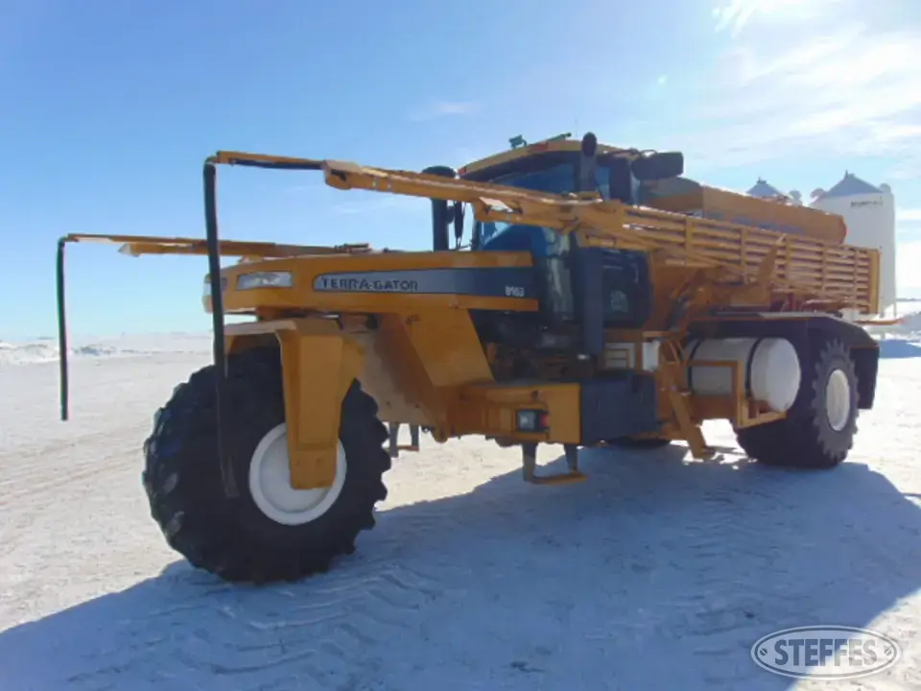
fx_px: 665
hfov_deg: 69.4
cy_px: 346
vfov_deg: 54.9
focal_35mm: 25
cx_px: 460
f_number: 7.7
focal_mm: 4.5
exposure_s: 1/500
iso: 80
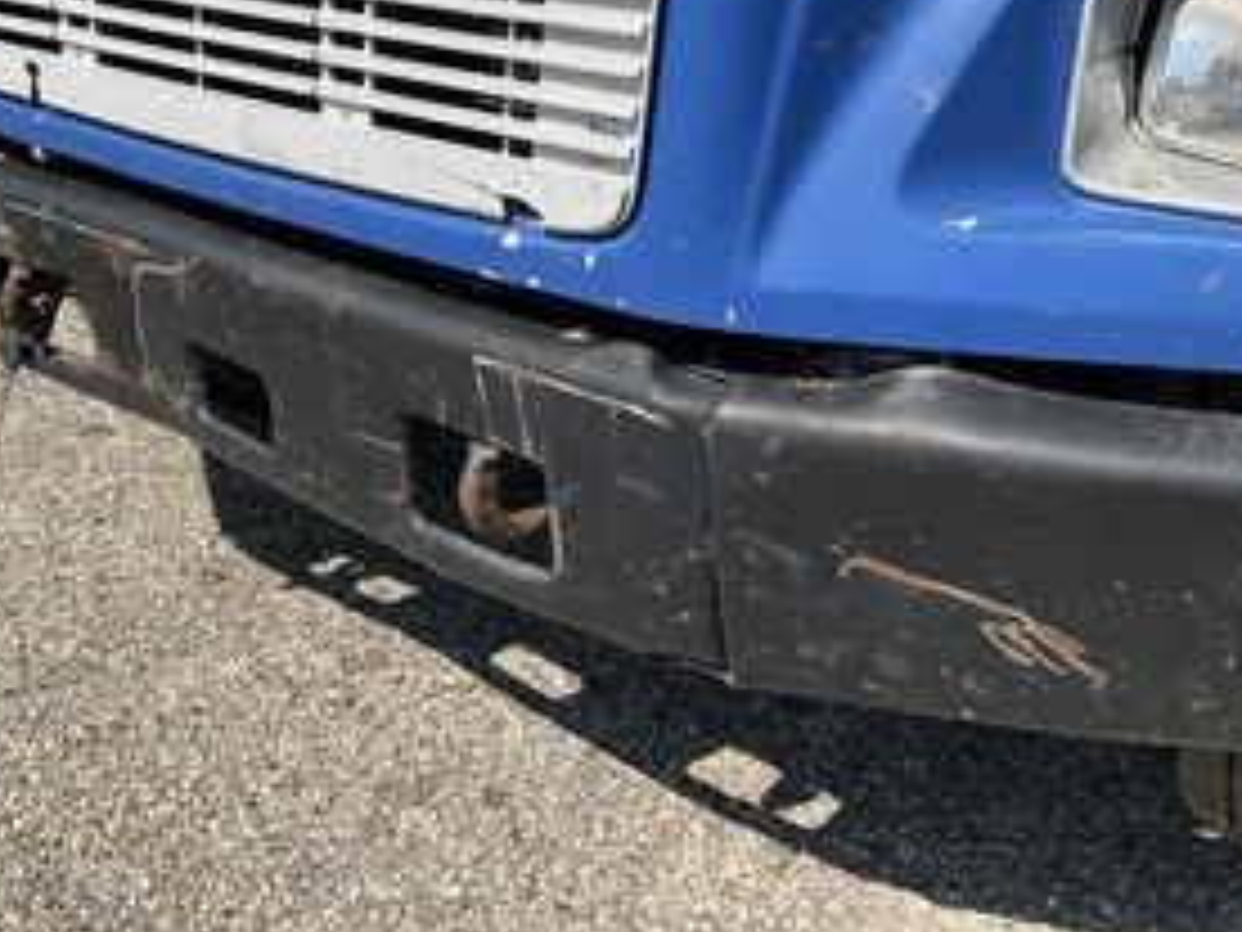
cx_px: 472
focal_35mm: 42
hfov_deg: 44.5
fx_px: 1507
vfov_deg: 33.9
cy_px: 284
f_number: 1.8
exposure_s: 1/1848
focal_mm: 3
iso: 25
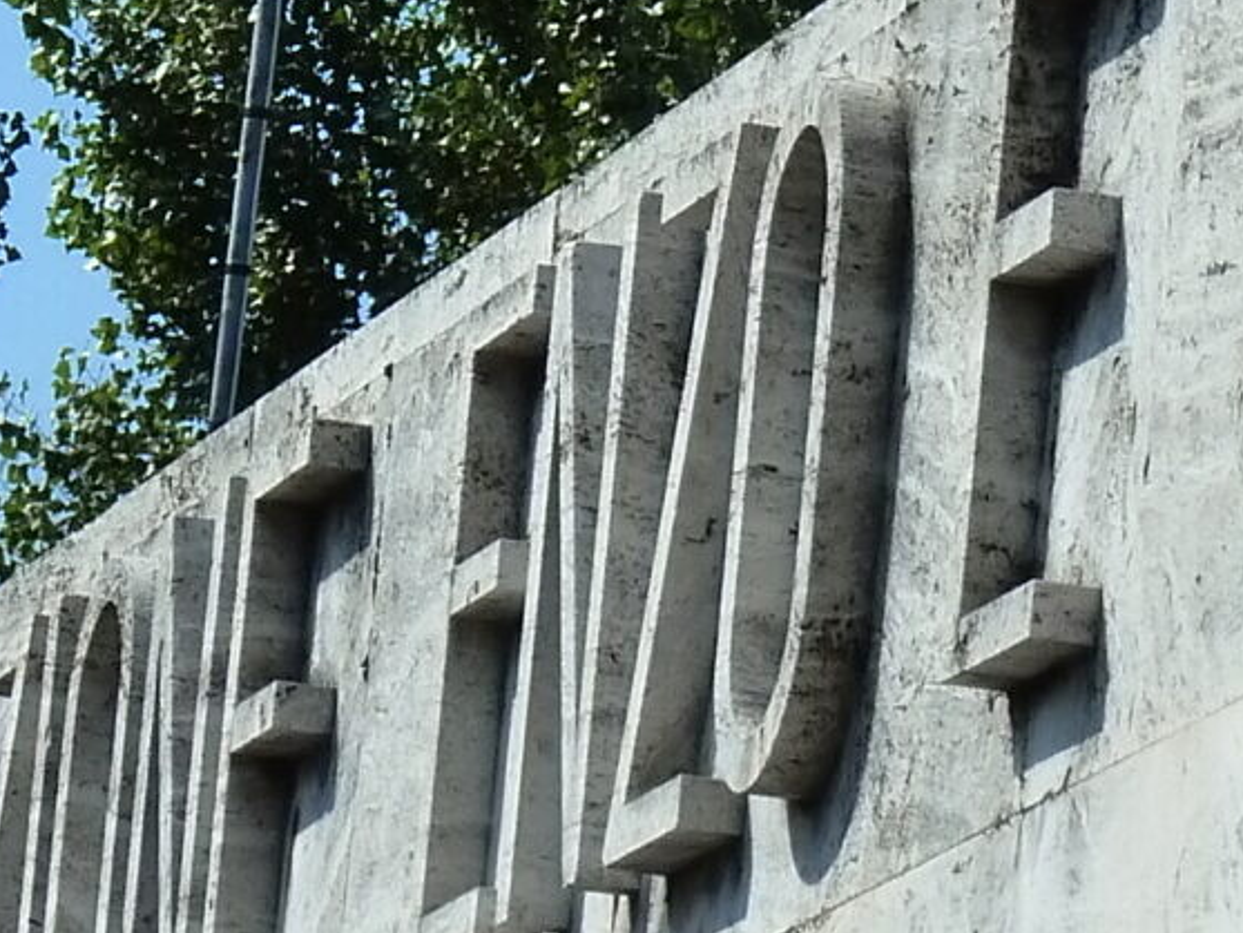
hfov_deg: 3.9
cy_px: -181
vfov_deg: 2.9
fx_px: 18425
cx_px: 1694
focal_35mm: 513
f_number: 5.6
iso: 200
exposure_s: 1/500
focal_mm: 19.5
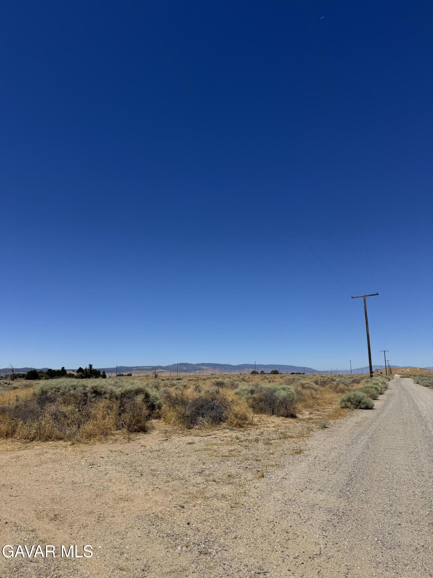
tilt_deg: +11.7
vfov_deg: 71.6
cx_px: 216
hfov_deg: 56.8
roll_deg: -1.4
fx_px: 400
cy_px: 289
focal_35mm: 24
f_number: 1.78
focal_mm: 6.76
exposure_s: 1/9009
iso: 80
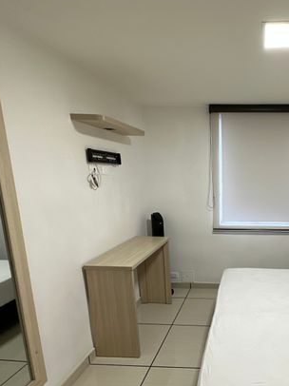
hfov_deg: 53.8
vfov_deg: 73.2
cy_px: 230
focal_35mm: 23
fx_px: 256
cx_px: 241
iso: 250
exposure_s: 1/60
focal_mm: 2.22
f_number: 2.2
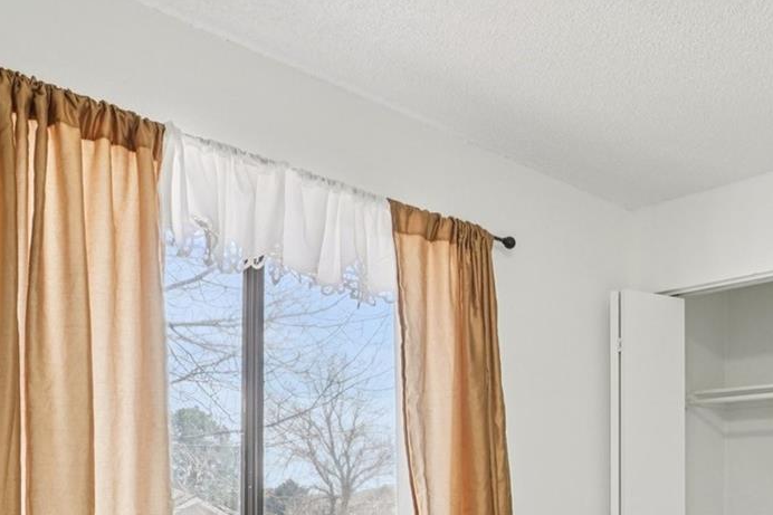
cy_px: 521
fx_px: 819
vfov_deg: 32.0
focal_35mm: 38
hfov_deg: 46.7
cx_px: 659
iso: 250
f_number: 8
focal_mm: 11
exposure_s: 1/30
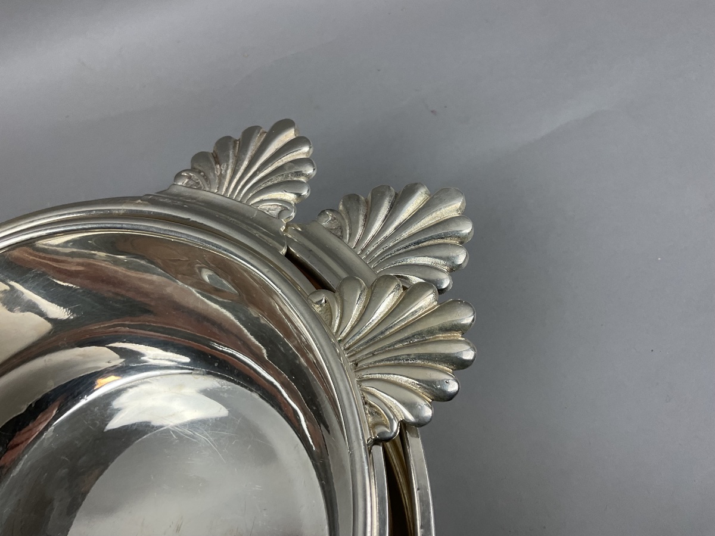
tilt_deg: -58.3
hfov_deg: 61.7
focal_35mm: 29
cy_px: 268
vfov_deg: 48.2
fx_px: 599
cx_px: 358
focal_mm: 3
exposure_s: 1/100
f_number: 1.8
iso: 40
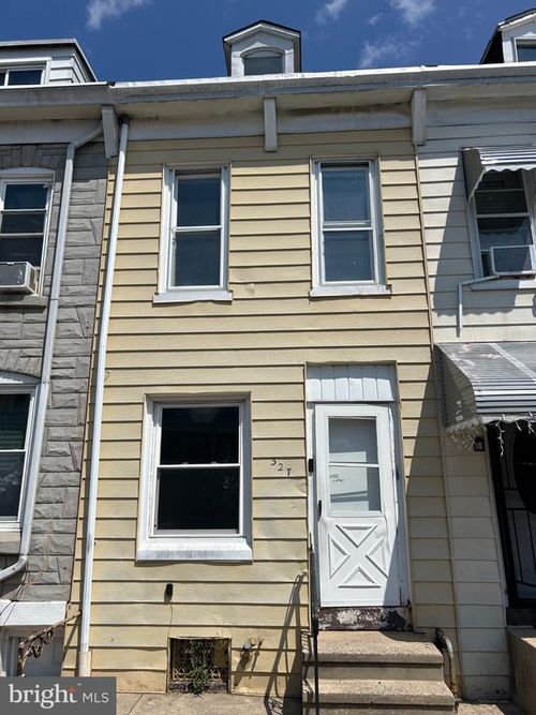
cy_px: 358
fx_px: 537
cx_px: 268
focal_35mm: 26
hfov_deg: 53.0
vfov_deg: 67.3
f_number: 1.5
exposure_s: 1/8696
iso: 50
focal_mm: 5.7
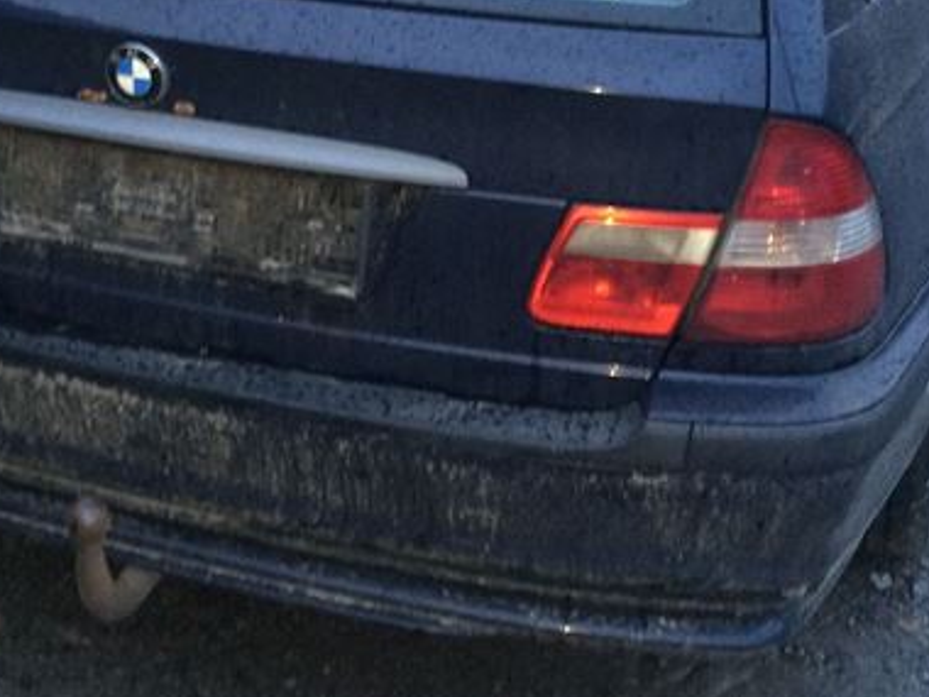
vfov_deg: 23.7
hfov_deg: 31.5
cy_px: 137
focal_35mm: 61
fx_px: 1637
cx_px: 315
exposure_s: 1/17
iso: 250
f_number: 2.2
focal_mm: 4.15
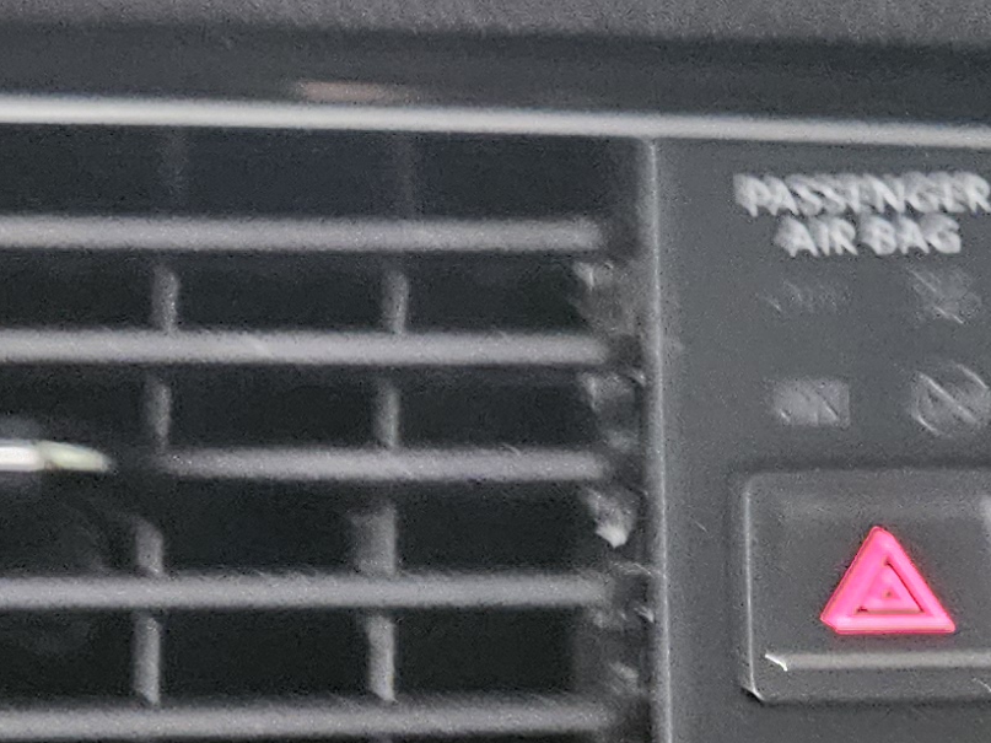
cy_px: 926
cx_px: 779
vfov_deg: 12.6
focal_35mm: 114
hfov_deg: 17.1
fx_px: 3263
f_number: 1.8
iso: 640
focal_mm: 5.4
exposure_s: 1/24
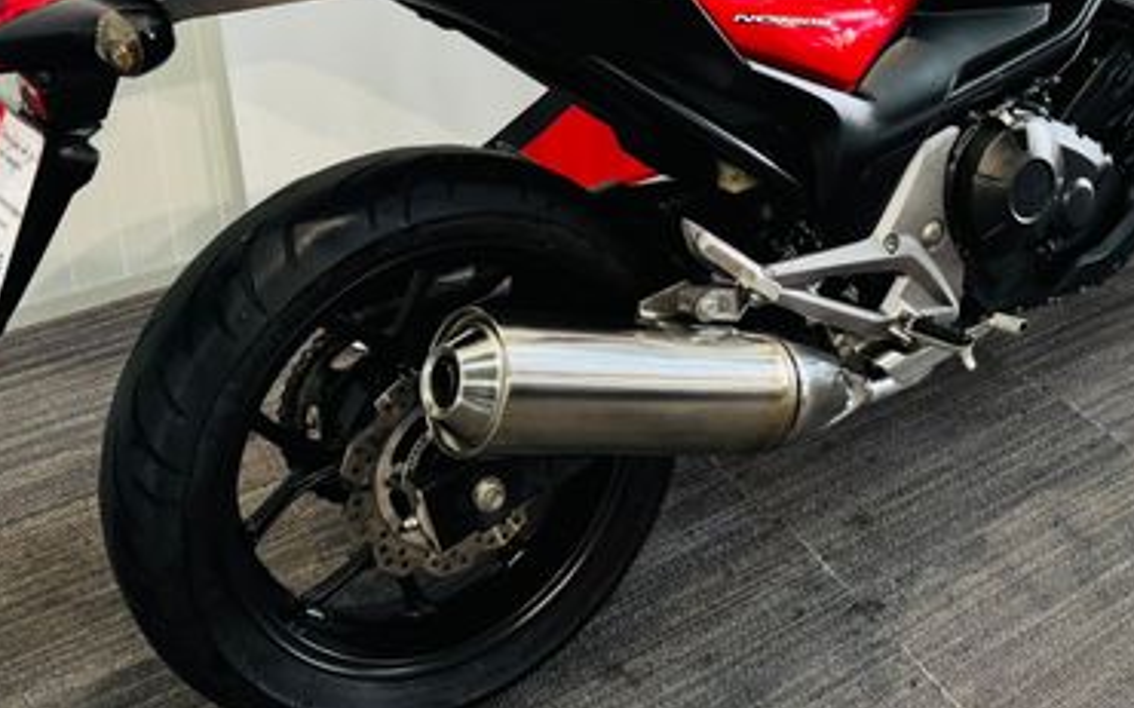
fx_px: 1359
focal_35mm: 44
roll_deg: -2.1
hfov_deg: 44.9
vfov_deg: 28.5
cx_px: 708
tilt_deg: -29.3
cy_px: 126
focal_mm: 6.76
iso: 200
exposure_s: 1/50
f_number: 1.78
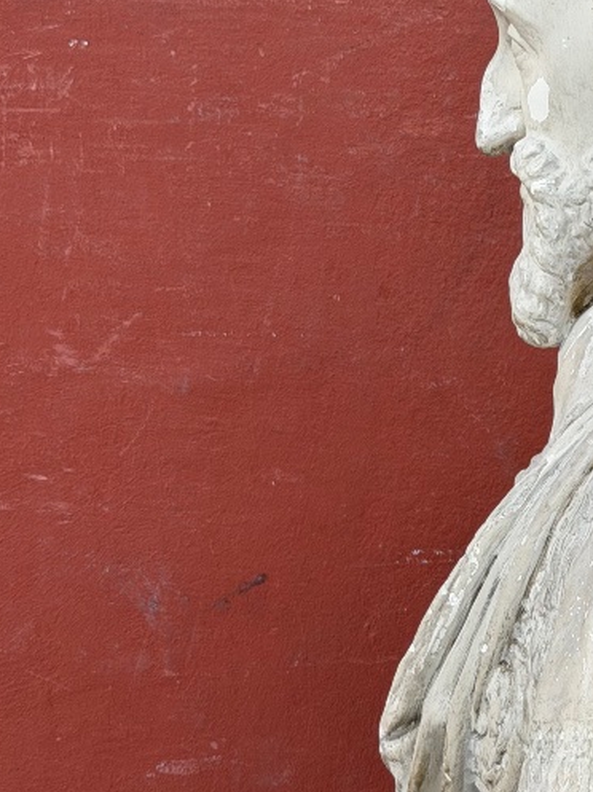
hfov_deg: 12.5
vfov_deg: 16.9
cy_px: 583
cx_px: 709
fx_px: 2653
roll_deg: -1.8
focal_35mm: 116
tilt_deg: -6.7
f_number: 1.78
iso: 64
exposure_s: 1/865
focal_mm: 6.76
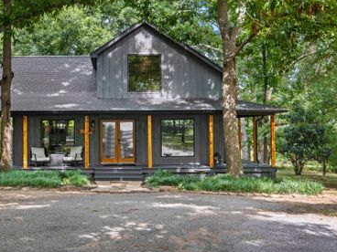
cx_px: 119
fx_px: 458
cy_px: 121
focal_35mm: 47
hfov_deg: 40.1
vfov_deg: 30.9
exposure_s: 1/60
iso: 400
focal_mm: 24
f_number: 9
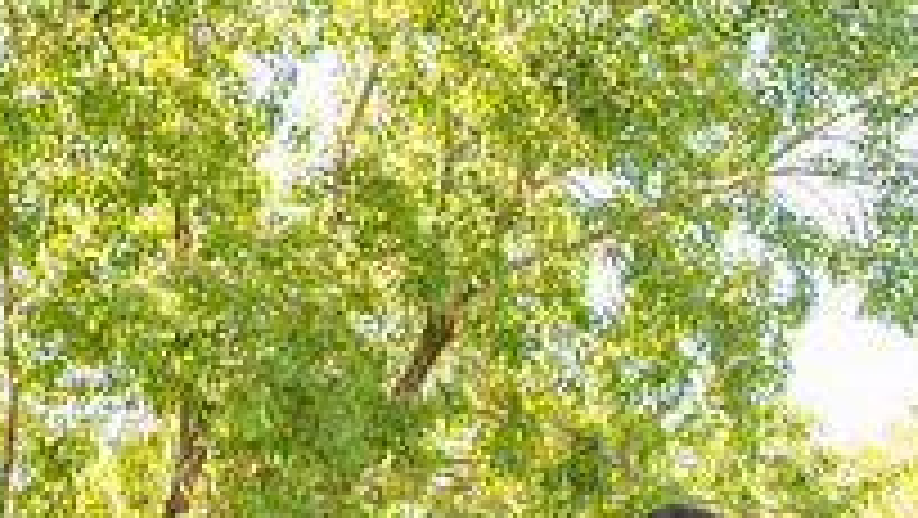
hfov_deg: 17.5
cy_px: 745
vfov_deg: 9.7
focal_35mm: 122
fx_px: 2971
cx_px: 670
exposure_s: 1/200
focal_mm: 35
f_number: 6.3
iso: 500
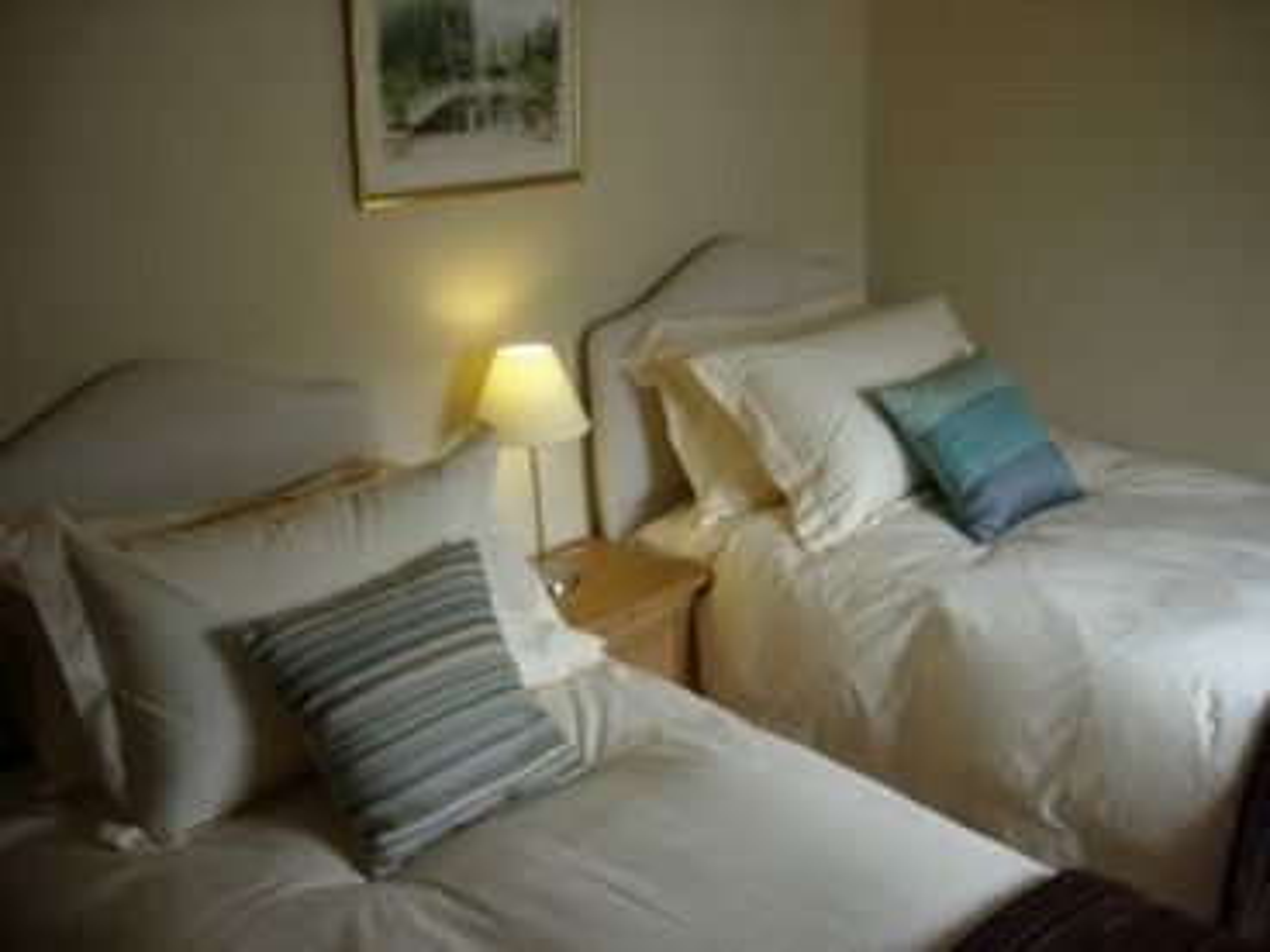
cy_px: 476
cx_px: 635
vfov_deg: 37.7
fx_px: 1394
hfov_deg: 49.0
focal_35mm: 38
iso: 64
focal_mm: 7.8
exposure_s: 1/71.8
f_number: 2.8
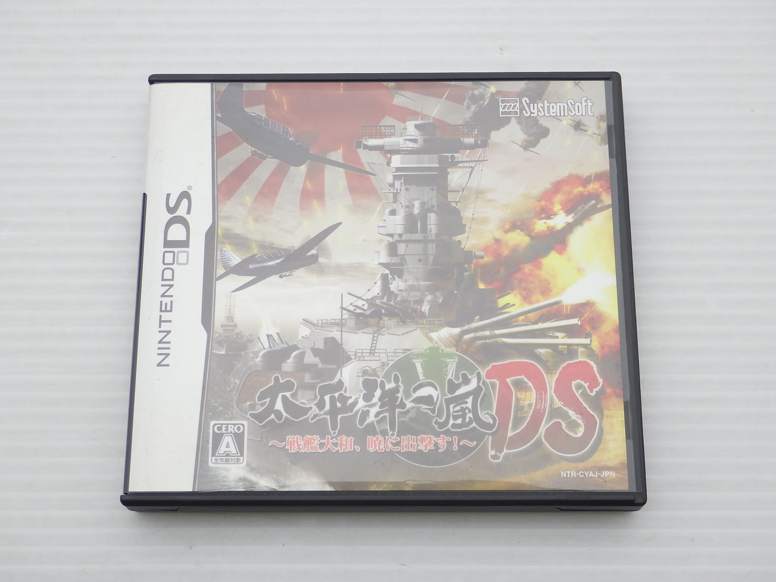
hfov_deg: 37.5
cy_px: 291
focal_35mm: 51
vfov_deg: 28.6
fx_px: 1143
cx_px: 388
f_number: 4.4
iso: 200
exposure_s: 1/125
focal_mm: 9.1
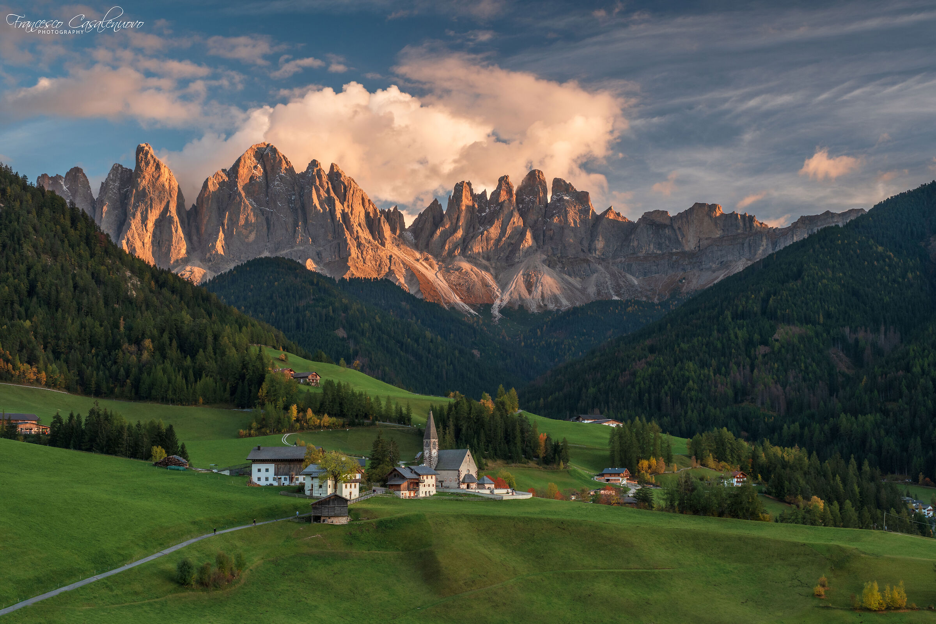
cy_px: 312
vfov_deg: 31.9
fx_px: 1092
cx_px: 468
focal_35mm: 42
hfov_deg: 46.4
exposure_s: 1/7
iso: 125
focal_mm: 28.3
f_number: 8
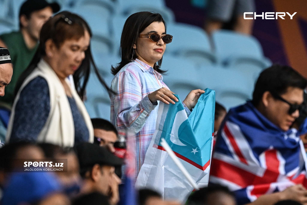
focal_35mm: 600
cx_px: 154
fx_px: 5117
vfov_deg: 2.3
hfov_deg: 3.4
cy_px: 102
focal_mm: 600
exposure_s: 1/1000
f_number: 4
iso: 1250
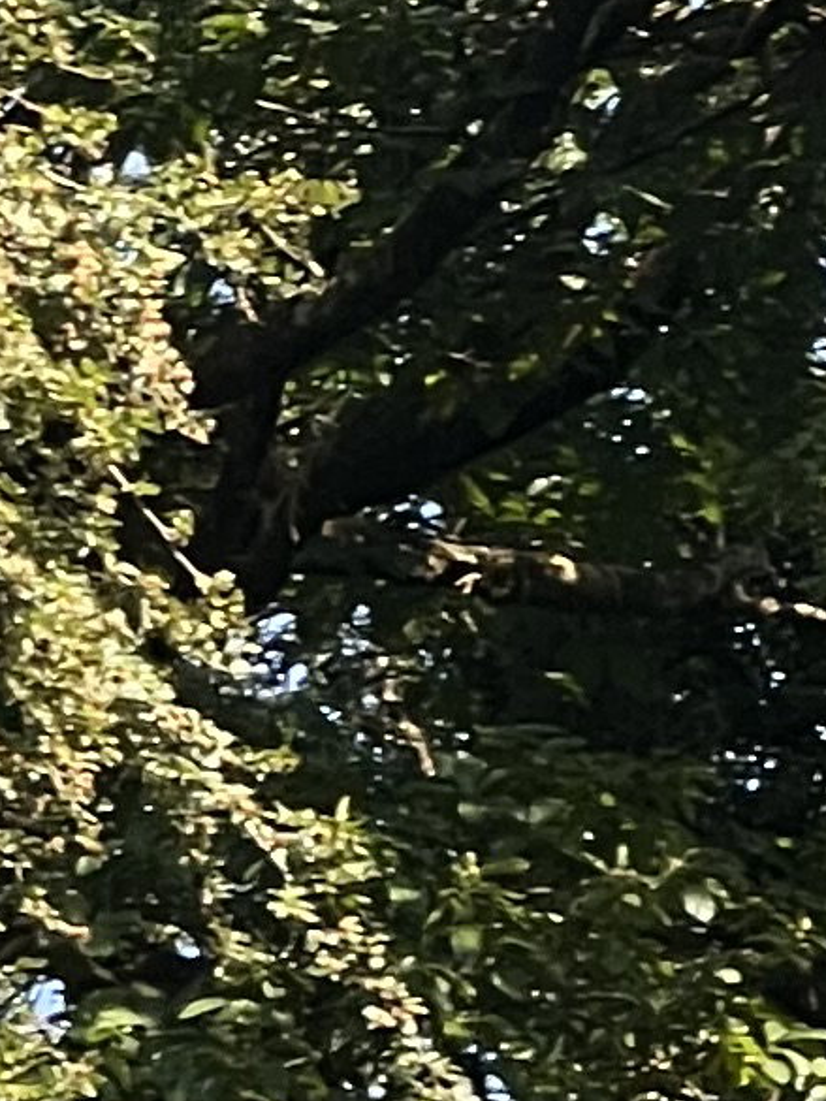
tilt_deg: +12.8
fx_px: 16888
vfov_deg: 3.6
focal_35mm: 531
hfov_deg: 2.8
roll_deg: -2.4
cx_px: -596
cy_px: 3710
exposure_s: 1/173
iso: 32
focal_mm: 9
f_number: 2.8
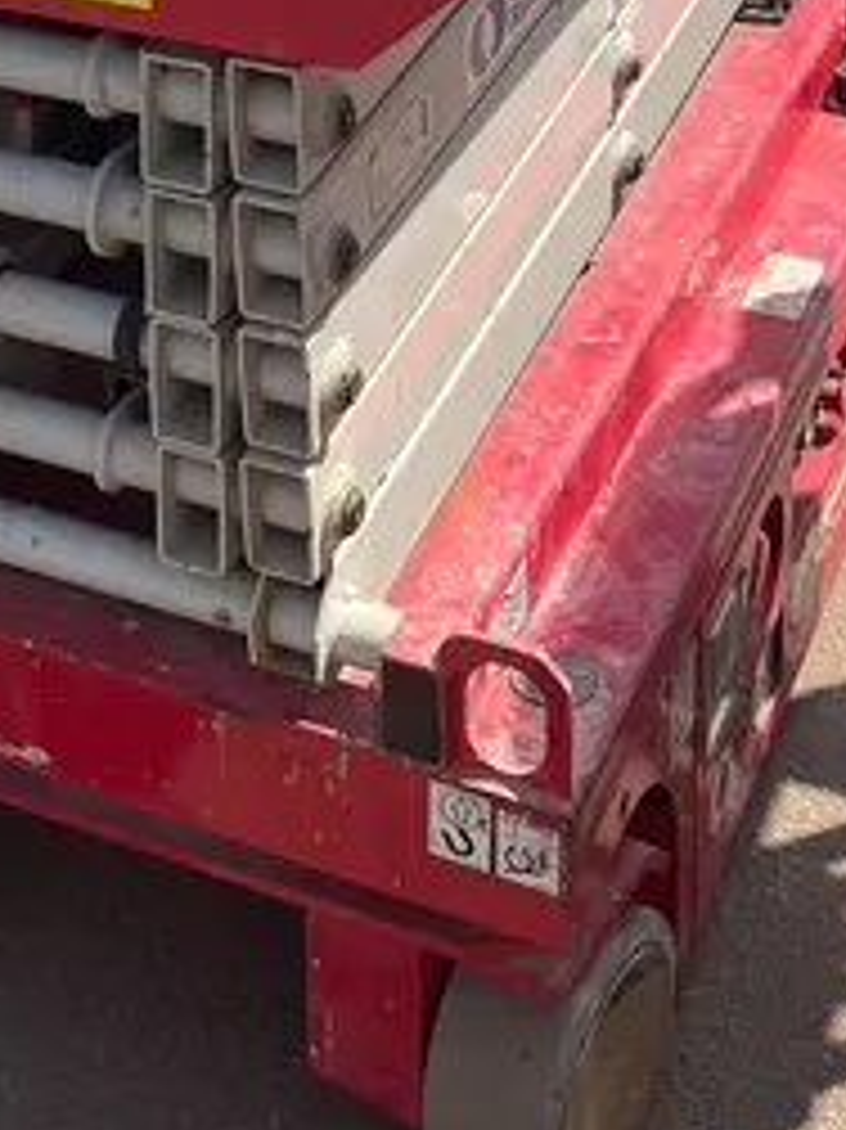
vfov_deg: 22.8
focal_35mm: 76
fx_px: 2479
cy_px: -344
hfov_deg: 19.2
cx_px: 189
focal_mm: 5.1
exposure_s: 1/2268
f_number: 1.6
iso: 50
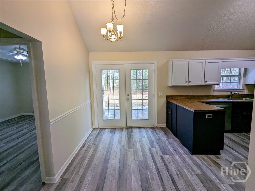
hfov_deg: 94.5
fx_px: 118
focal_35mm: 16
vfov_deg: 78.1
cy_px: 96
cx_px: 128
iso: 48
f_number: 2.2
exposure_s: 1/205
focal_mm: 2.35
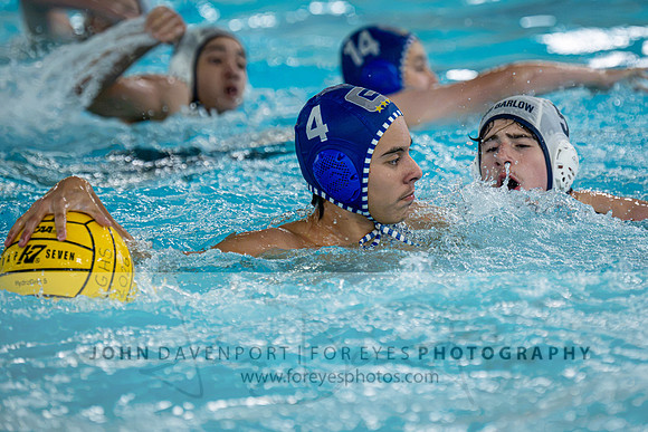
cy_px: 139
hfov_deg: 6.9
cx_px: 439
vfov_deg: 4.6
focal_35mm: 298
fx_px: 5366
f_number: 4
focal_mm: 220
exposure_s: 1/1000
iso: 10000
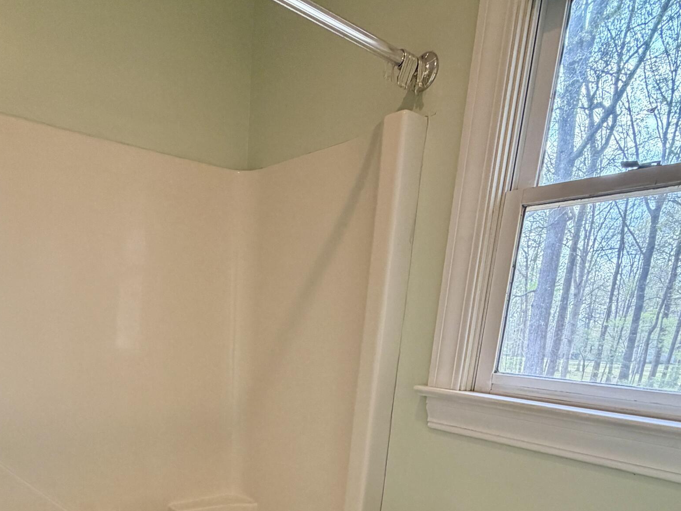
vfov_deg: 45.6
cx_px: 273
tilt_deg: -16.2
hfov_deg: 64.7
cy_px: 477
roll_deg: -3.4
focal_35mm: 27
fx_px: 531
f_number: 2.2
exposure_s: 1/120
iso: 200
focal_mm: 2.22
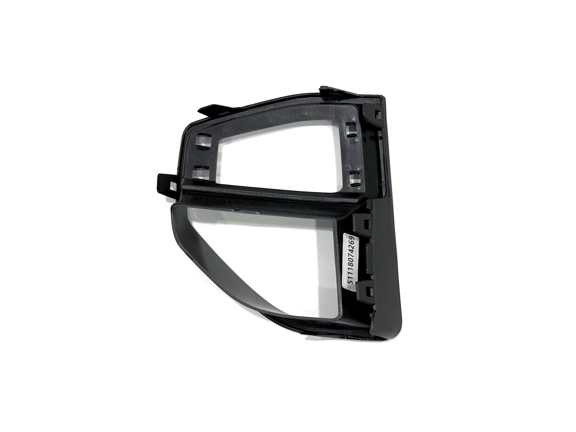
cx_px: 288
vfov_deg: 30.3
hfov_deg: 39.7
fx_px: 799
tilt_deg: -80.5
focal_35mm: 48
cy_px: 216
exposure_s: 1/342
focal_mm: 6.76
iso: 64
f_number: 1.78
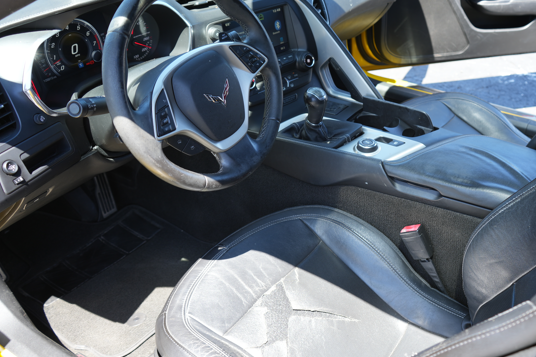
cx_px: 353
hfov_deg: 51.0
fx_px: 551
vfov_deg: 35.9
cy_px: 175
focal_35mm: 37
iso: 100
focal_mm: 28
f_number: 4.5
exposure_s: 1/80
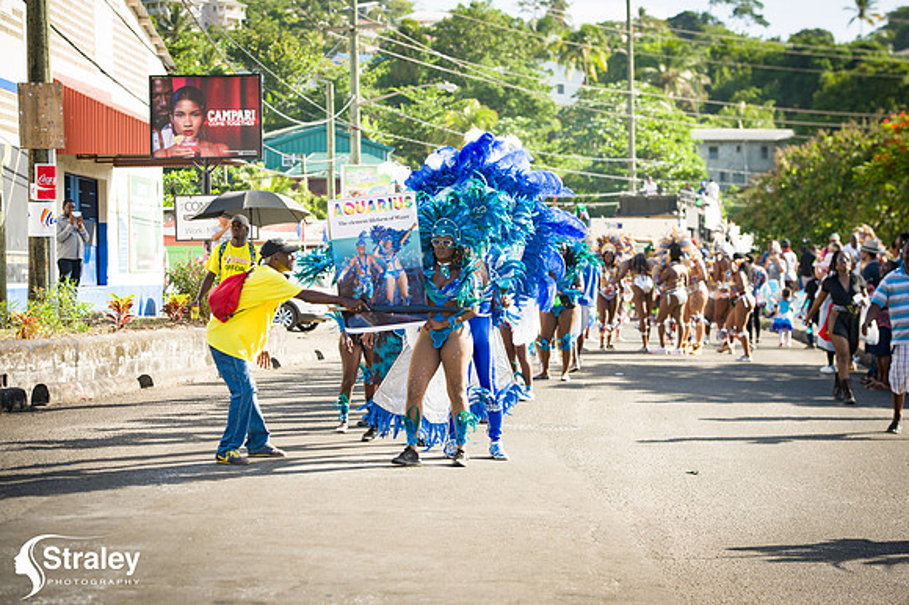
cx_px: 454
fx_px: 2322
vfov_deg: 14.8
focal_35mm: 92
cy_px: 302
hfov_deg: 22.2
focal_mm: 92
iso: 100
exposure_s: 1/200
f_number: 5.6
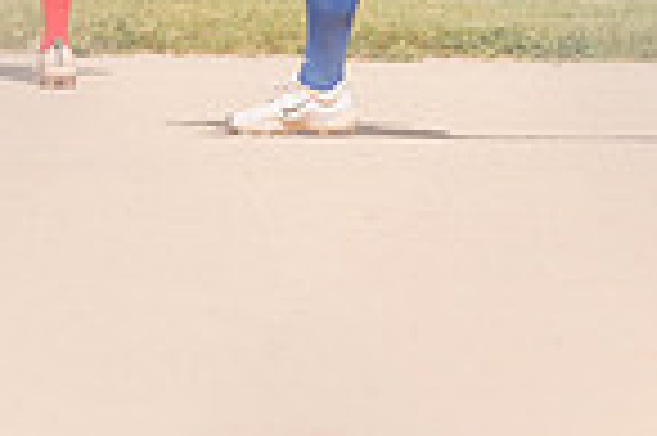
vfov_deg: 1.7
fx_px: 14529
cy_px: -290
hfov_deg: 2.6
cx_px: 248
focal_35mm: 797
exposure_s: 1/1600
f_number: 5.6
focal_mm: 200
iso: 320
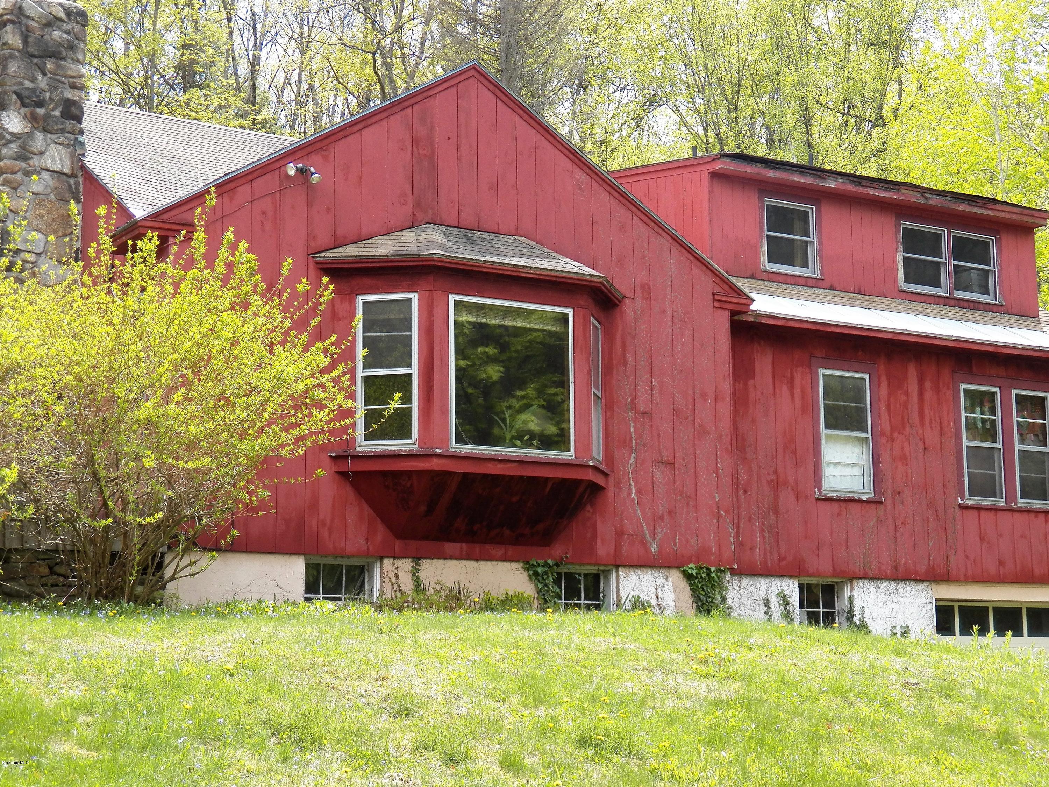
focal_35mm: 62
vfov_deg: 23.7
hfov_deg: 31.2
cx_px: 524
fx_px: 1879
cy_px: 394
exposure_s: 1/320
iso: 125
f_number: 3.6
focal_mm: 11.2
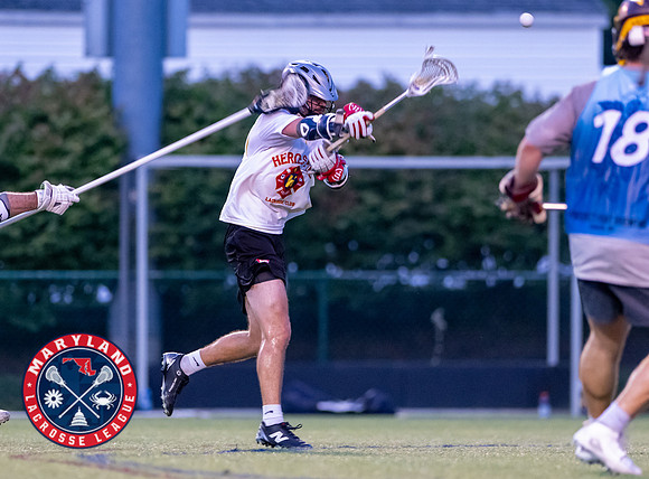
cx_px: 287
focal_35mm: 469
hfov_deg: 4.3
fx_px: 8739
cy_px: 253
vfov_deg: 3.1
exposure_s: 1/800
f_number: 2.8
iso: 7200
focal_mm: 300
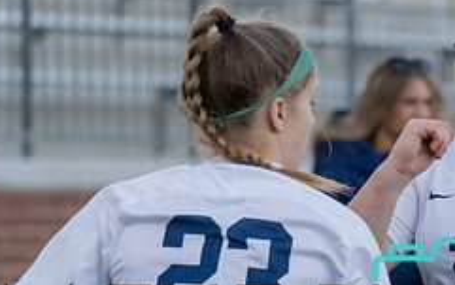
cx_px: 617
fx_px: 4281
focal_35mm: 345
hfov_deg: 6.0
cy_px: 261
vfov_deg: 3.8
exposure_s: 1/6400
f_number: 2.8
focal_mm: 105
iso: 1000
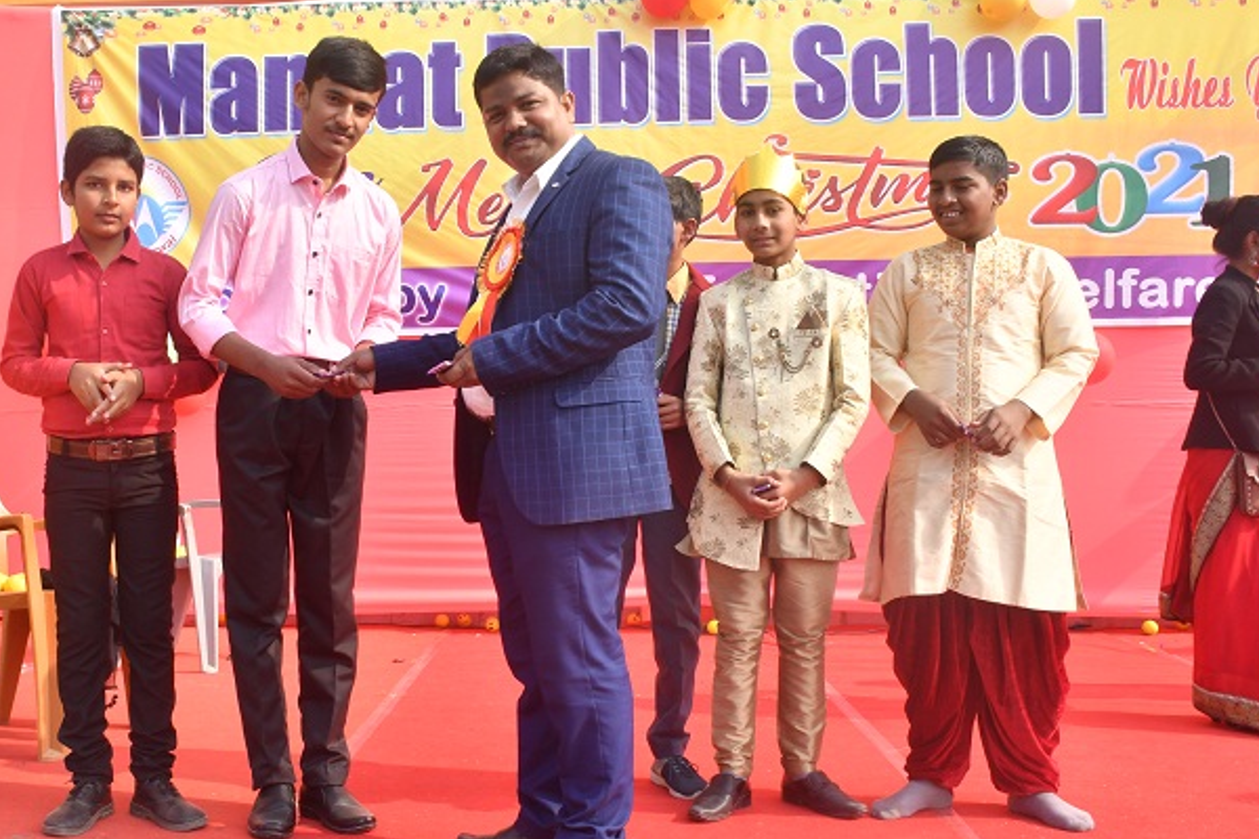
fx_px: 1539
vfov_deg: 30.5
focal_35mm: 44
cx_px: 483
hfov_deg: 44.2
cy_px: 412
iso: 320
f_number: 14
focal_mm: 22
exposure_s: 1/125
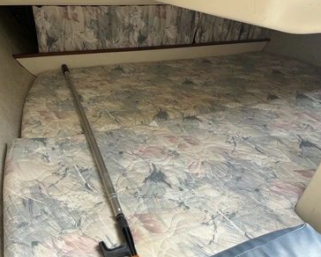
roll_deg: -1.2
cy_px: 128
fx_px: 285
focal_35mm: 30
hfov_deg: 58.7
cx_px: 156
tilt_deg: -35.0
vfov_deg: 48.6
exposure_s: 1/122
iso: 40
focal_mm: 3
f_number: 1.8
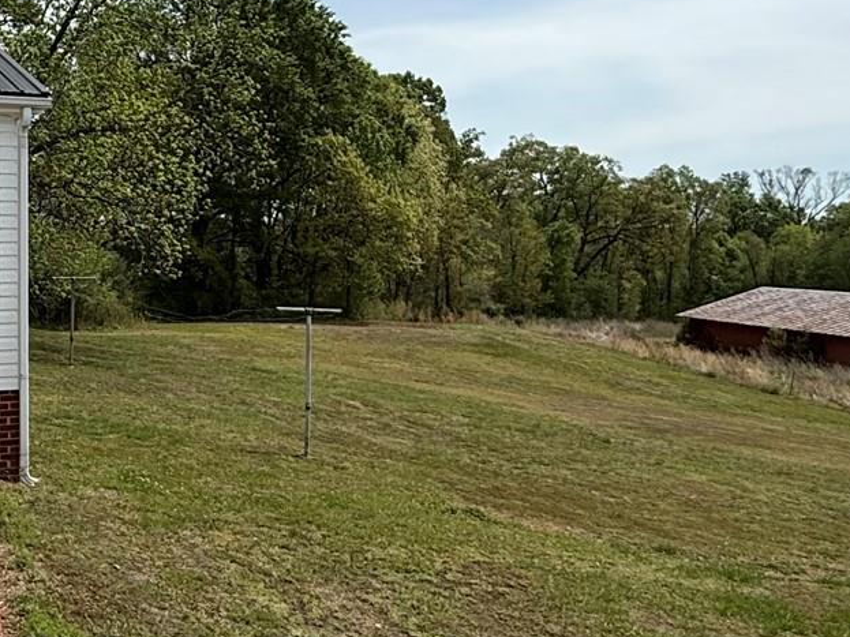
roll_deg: +1.4
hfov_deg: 38.4
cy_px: 285
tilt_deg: -1.8
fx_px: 1129
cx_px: 85
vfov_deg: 31.5
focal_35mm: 46
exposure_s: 1/2841
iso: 50
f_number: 2.2
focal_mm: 2.22
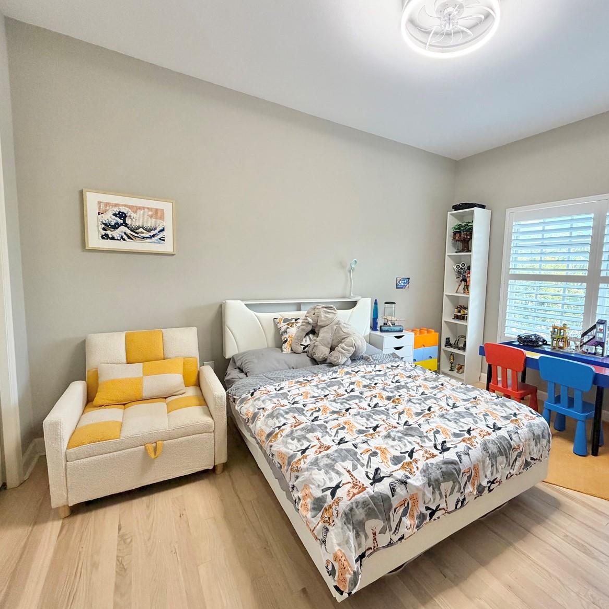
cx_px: 376
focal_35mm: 17
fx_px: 338
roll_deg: -1.4
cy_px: 305
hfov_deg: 82.6
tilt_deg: -5.4
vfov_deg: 84.0
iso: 320
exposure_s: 1/119
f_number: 2.2
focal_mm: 2.22
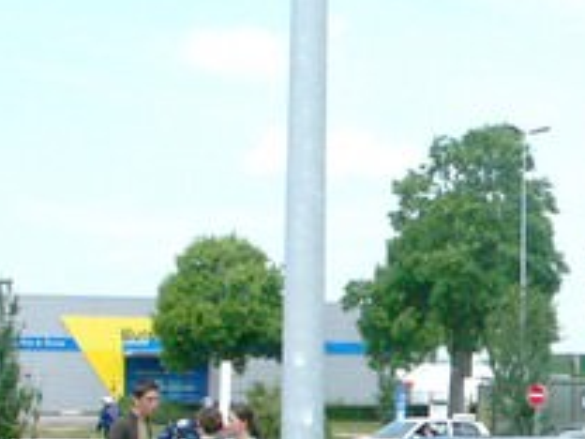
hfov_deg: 16.1
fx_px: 2011
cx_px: 627
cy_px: 273
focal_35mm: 119
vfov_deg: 12.4
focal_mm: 8.07
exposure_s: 1/640
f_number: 8
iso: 100
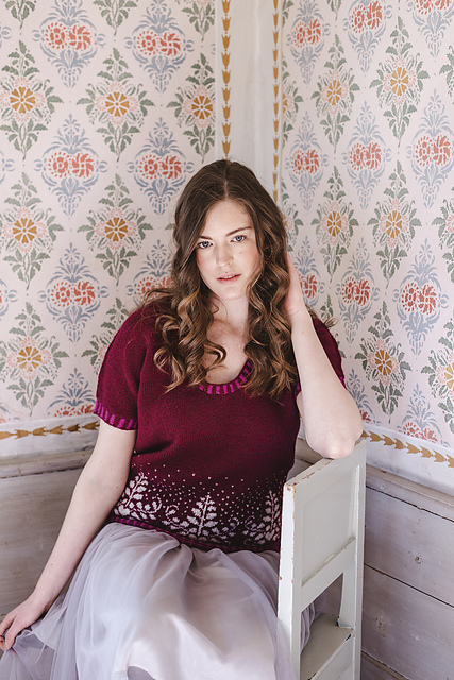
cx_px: 227
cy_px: 340
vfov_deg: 39.6
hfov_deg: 27.0
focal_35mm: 50
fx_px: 945
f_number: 5
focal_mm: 50
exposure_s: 1/160
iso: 800
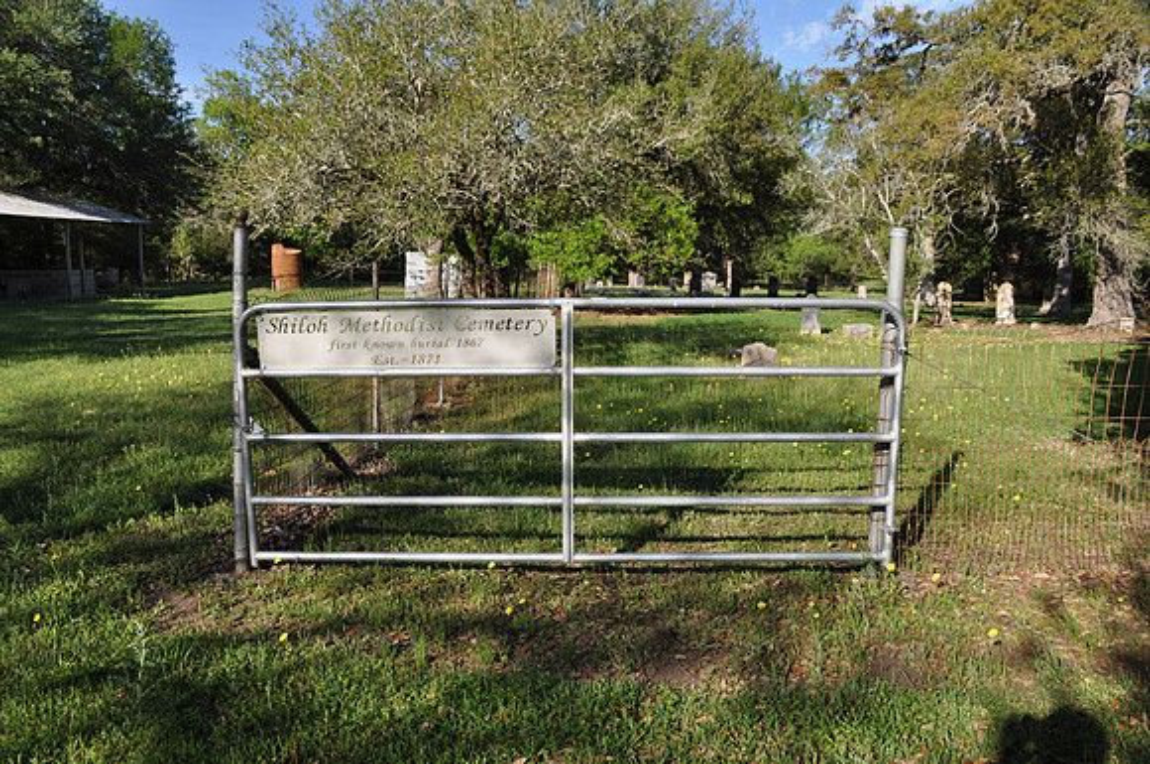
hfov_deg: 67.5
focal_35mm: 27
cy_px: 382
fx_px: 861
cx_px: 575
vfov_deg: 47.8
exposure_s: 1/125
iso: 200
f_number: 11
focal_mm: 18
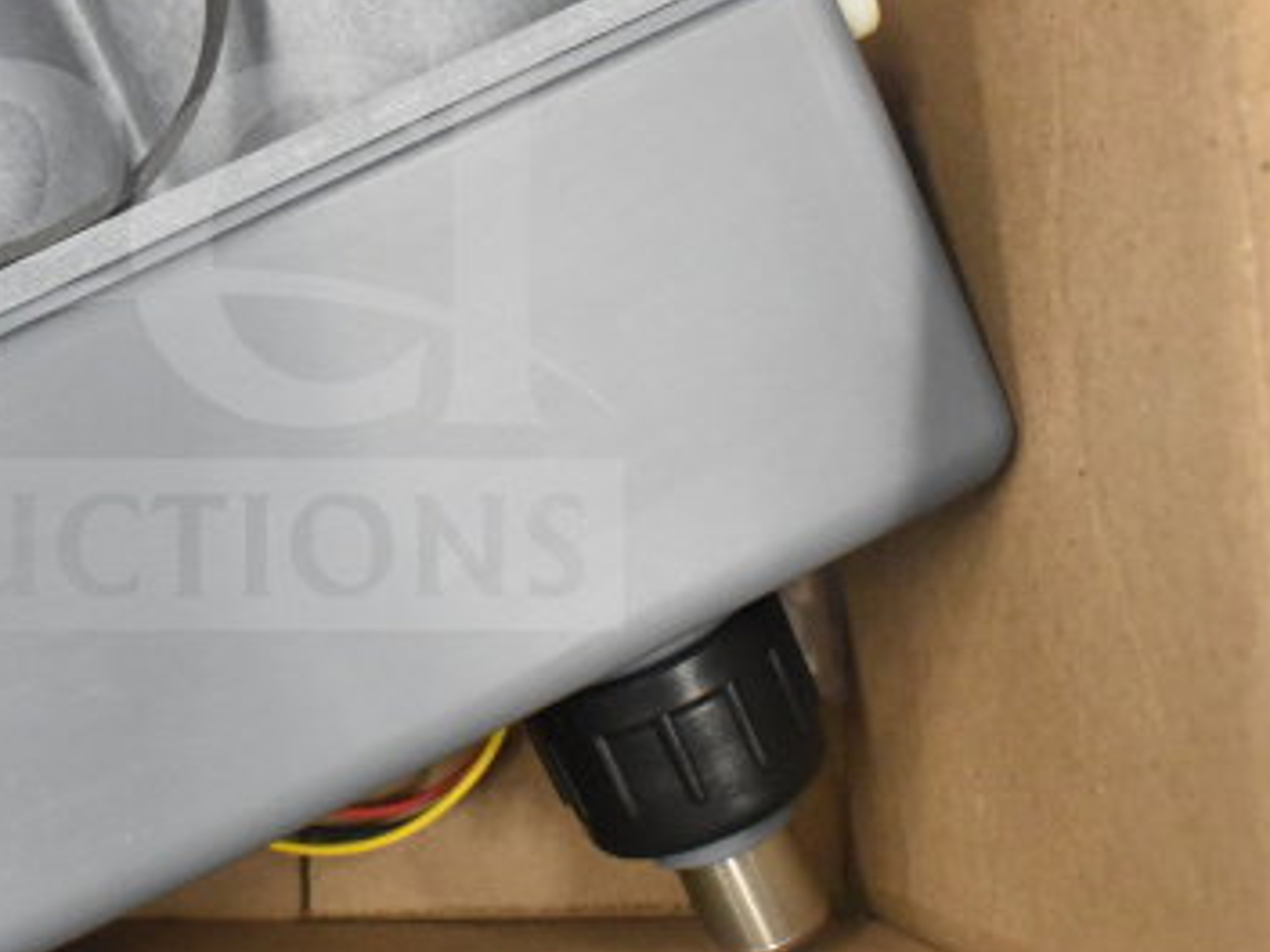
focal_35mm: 50
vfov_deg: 29.0
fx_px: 1834
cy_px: 344
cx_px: 216
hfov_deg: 36.6
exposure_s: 1/160
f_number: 6.3
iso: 6400
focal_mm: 20
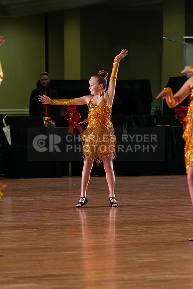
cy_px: 144
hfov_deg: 6.9
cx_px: 96
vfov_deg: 10.3
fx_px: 1607
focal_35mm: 200
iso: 8000
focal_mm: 200
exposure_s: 1/400
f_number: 6.3
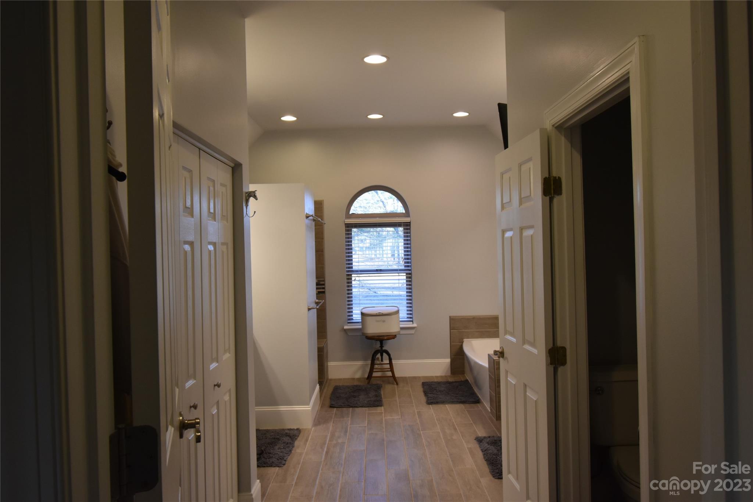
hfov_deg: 67.4
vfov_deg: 47.9
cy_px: 251
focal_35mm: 27
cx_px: 376
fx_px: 565
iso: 720
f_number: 5.6
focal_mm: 18
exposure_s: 1/60
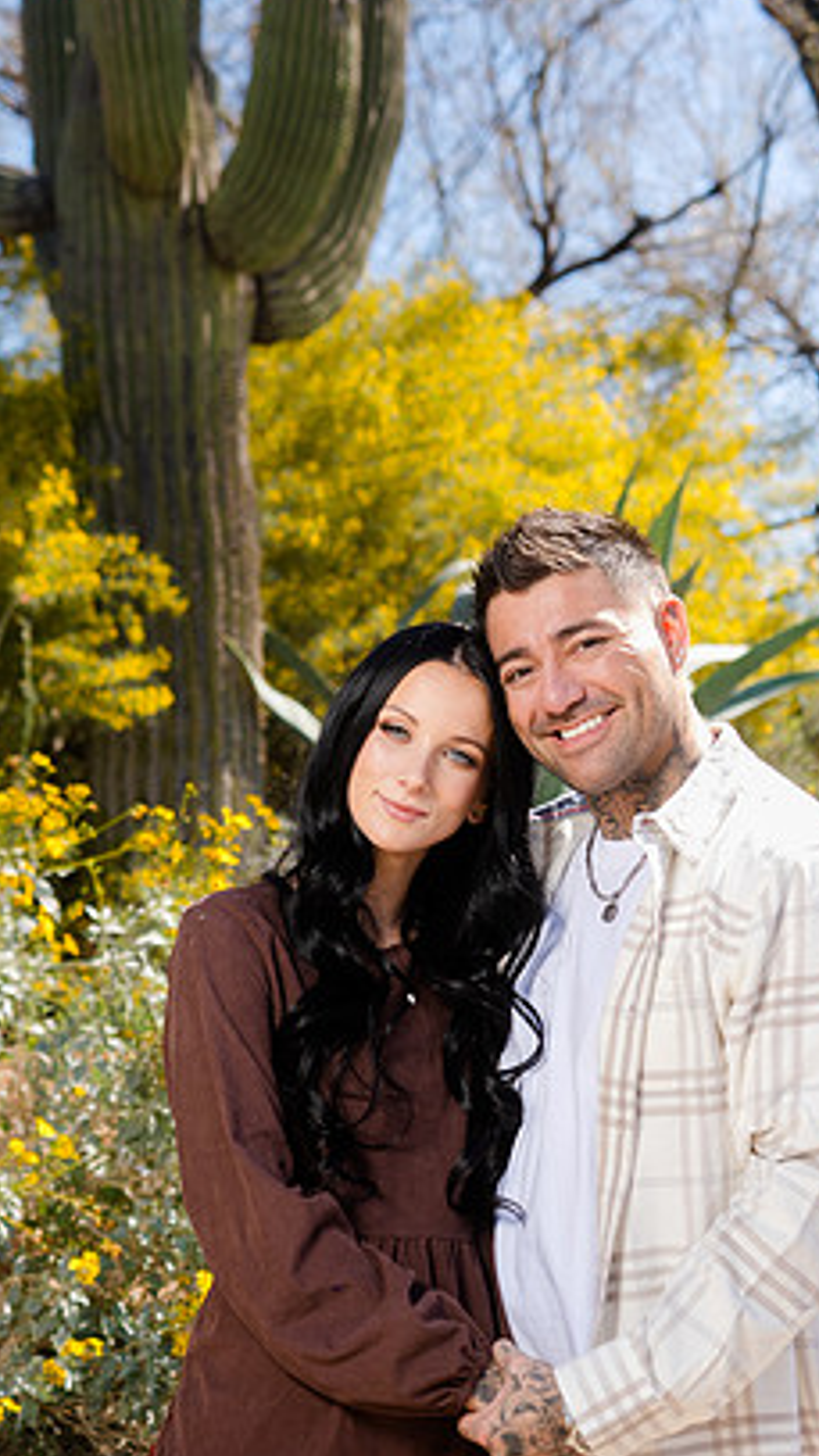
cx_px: 436
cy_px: 723
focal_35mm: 81
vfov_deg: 26.2
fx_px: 3127
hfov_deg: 14.9
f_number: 5.6
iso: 80
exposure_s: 1/250
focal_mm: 70
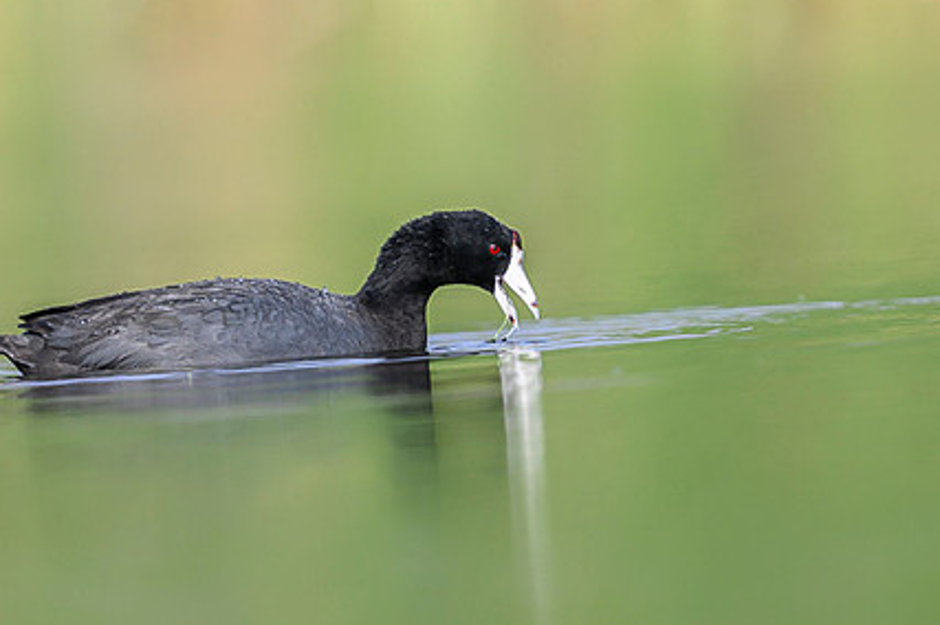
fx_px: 40753
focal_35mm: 1562
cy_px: 91
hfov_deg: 1.3
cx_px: 508
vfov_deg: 0.9
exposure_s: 1/3200
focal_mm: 560
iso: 400
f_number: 4
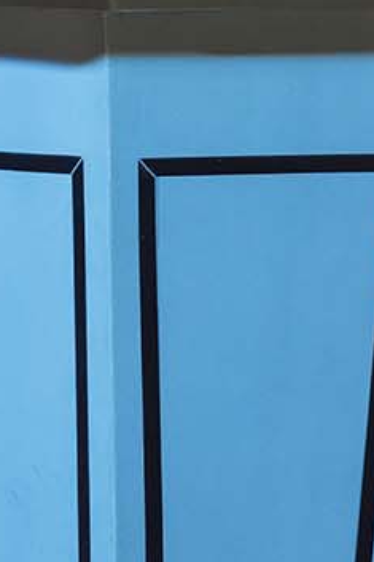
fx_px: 12743
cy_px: -285
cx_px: -21
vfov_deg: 2.5
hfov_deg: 1.7
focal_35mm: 817
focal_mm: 200
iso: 640
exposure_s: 1/250
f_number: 4
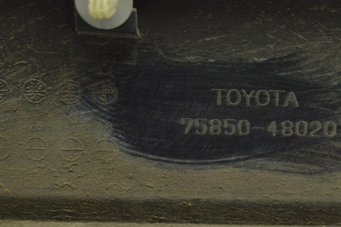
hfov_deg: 23.8
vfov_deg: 16.0
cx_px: 236
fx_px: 805
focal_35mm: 85
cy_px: 95
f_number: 4.8
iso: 400
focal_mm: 38
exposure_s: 1/40
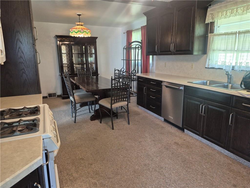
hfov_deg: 73.9
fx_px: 166
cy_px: 94
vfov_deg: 58.9
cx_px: 125
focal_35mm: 23
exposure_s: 1/120
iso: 400
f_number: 1.8
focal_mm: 5.4
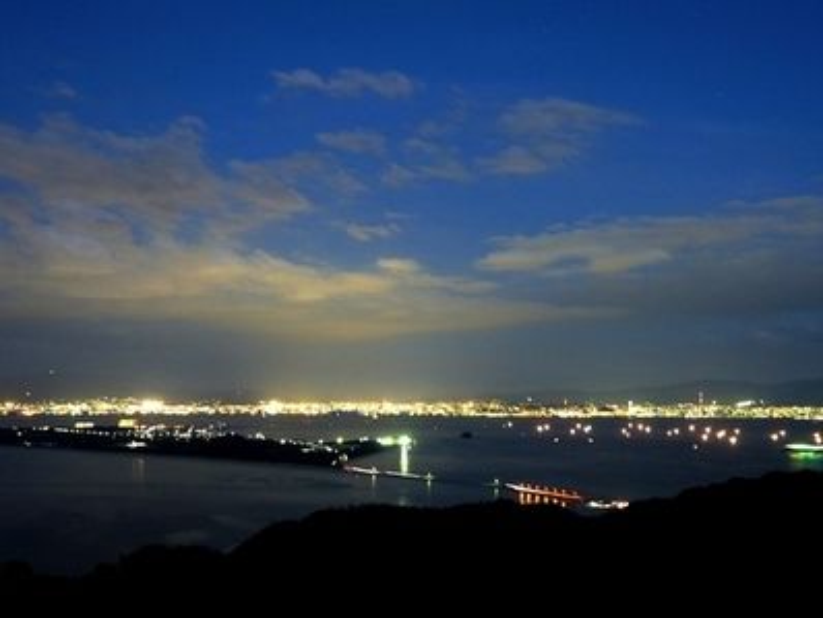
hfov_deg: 56.8
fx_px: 761
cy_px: 309
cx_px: 412
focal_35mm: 32
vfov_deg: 44.2
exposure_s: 8
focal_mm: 5.2
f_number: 3
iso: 100
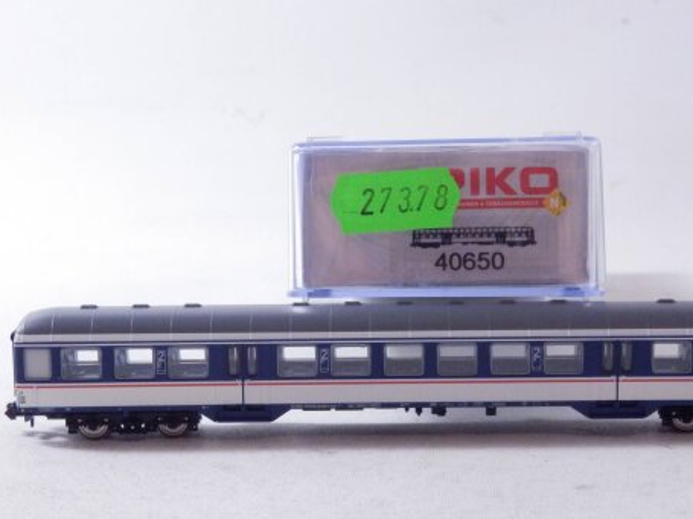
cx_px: 422
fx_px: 1741
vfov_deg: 17.0
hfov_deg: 22.5
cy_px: 266
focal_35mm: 87
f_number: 4.4
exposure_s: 1/160
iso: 800
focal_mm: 11.9
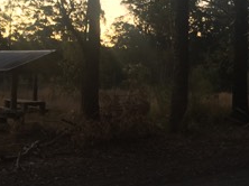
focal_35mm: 68
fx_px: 489
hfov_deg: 28.5
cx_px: 151
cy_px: 72
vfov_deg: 21.5
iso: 250
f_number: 2.2
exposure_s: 1/24
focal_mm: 4.15
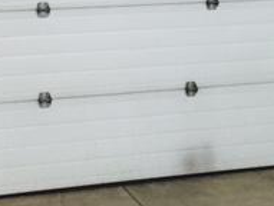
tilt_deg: -3.4
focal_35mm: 97
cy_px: -33
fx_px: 769
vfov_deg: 14.8
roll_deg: +1.5
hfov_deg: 20.2
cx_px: 106
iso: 100
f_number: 2.2
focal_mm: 4.15
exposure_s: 1/30
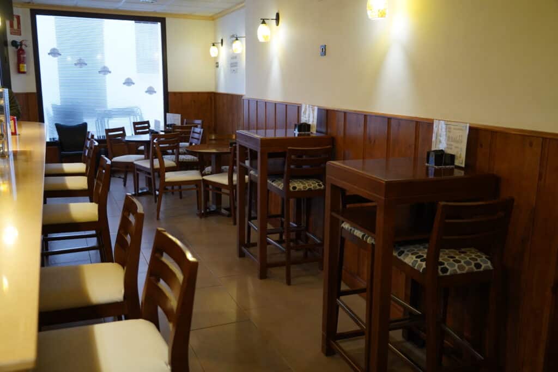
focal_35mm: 34
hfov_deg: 55.8
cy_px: 186
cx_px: 279
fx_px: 527
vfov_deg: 38.9
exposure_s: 1/160
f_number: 4
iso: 4000
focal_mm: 34
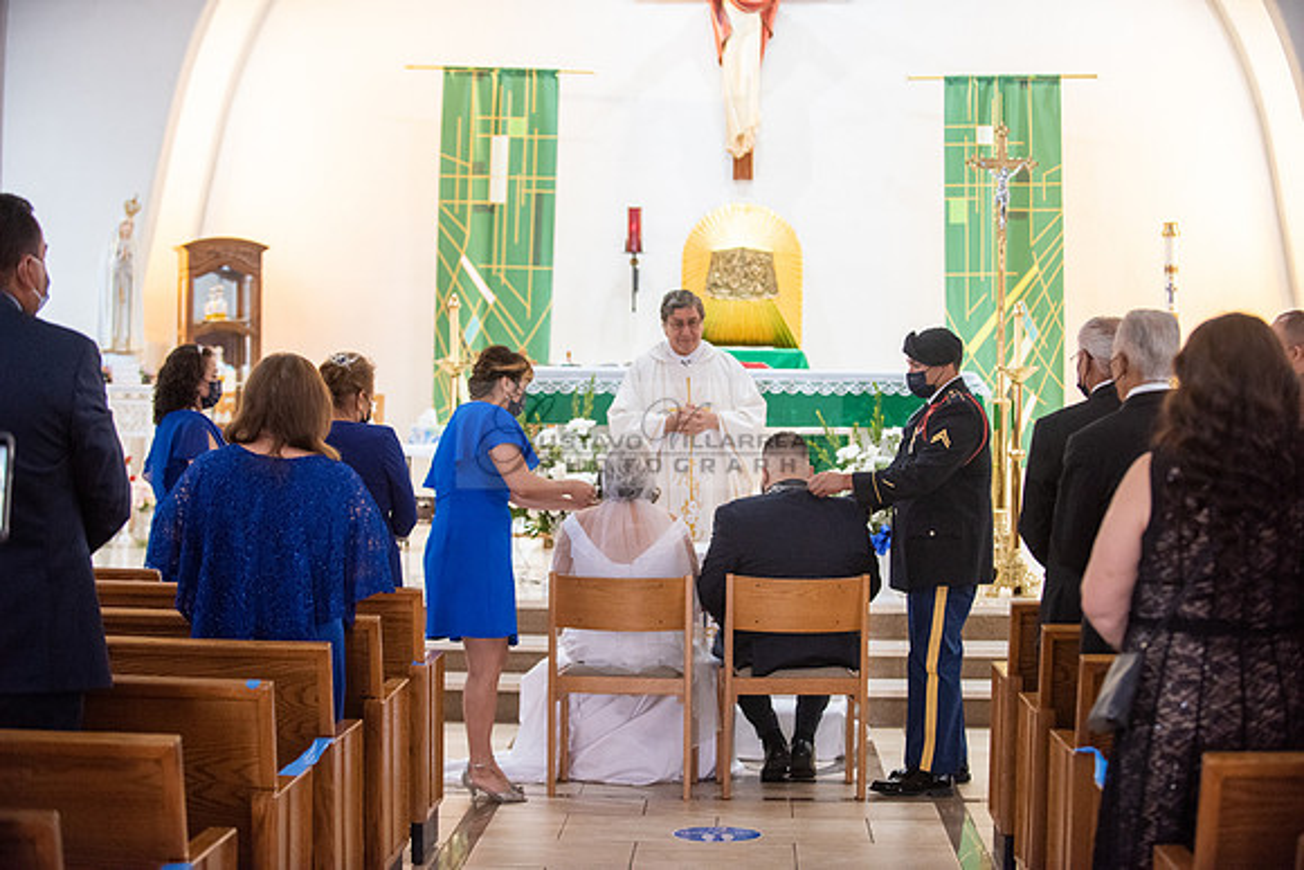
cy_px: 435
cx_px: 652
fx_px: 2536
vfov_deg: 19.5
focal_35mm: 70
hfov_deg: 28.8
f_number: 2.8
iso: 2000
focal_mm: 70
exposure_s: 1/160
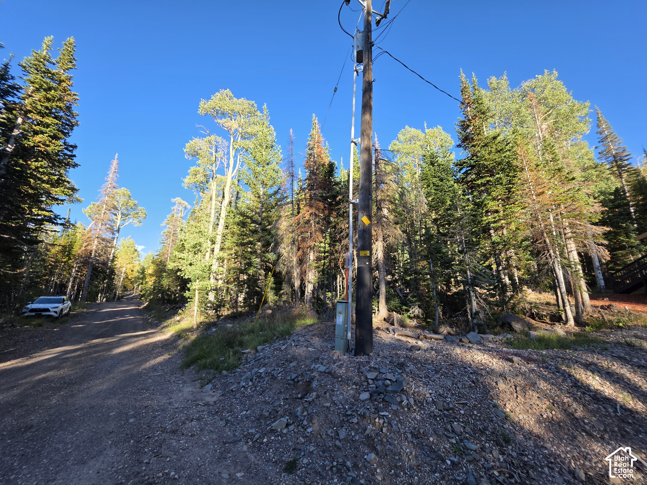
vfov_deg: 89.9
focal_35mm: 13
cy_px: 242
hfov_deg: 106.2
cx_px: 324
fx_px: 243
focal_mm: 2.2
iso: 40
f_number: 1.9
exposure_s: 1/515
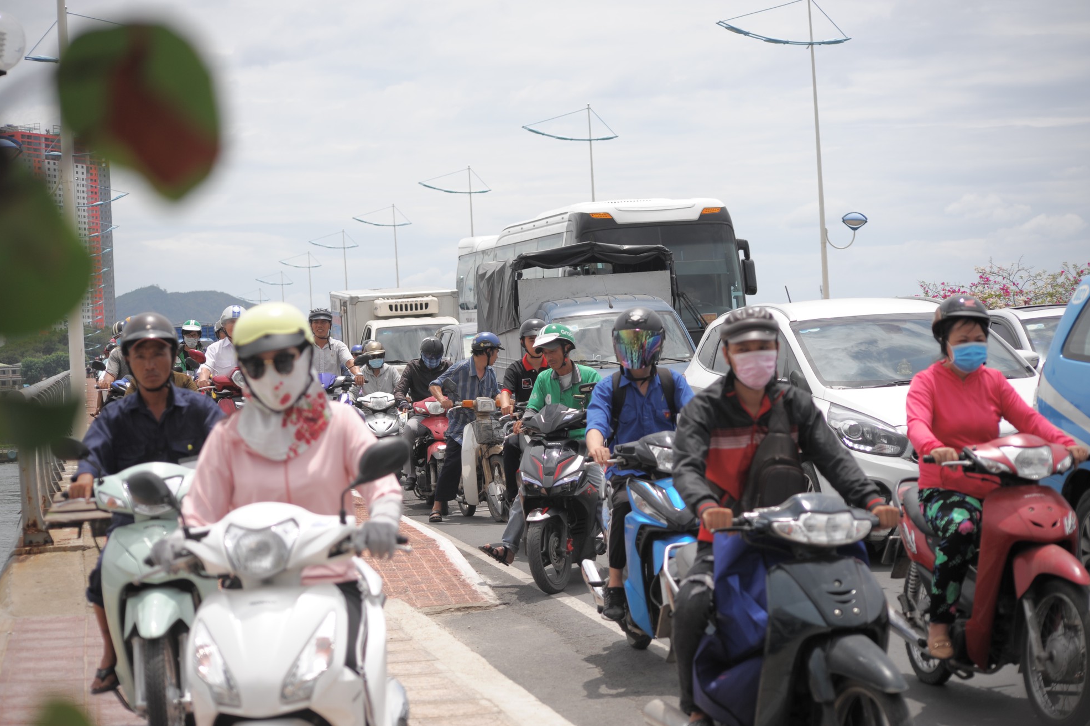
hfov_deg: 28.5
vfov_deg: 19.2
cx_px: 541
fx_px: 2150
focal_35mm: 71
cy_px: 367
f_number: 4
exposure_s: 1/2000
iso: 200
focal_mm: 70
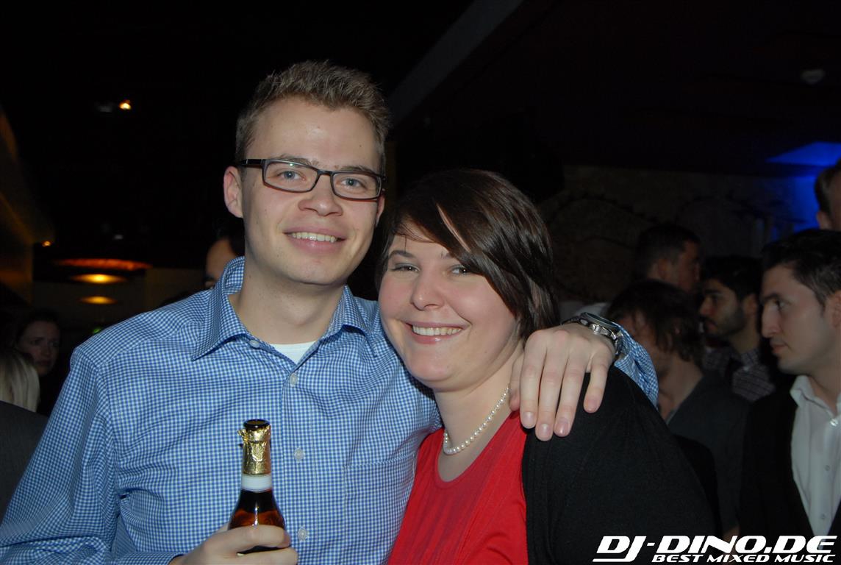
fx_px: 983
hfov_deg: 46.3
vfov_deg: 32.0
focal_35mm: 42
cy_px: 282
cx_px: 420
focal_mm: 28
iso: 400
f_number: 5.6
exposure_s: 1/5
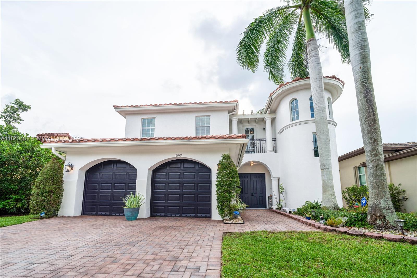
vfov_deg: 73.7
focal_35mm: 16
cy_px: 139
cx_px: 208
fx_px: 185
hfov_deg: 96.7
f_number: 5.6
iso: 125
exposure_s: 1/1600
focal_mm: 16
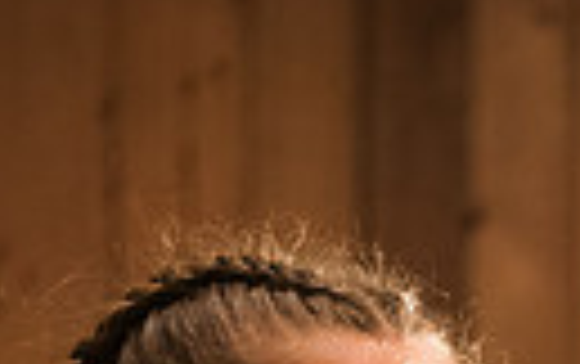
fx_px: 18407
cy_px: 984
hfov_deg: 1.8
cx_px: 1009
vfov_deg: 1.1
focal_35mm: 1163
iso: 1600
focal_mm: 200
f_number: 2.8
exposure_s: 1/125
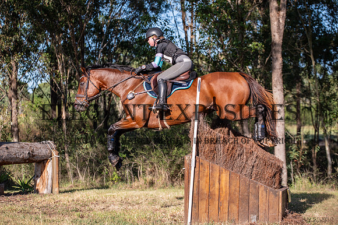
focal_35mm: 105
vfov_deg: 13.0
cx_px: 160
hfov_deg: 19.4
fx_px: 987
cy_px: 102
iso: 200
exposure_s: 1/2000
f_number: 3.2
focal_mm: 92
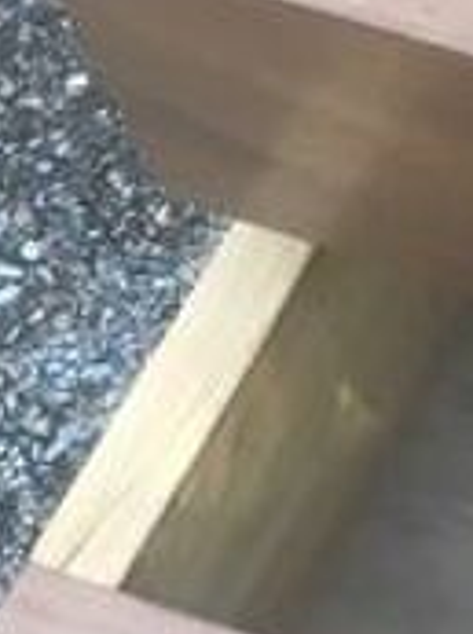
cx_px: 1529
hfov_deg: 6.0
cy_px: -467
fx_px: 4096
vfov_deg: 8.5
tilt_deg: -55.7
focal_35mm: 224
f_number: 2.2
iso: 32
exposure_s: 1/33
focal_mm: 4.15
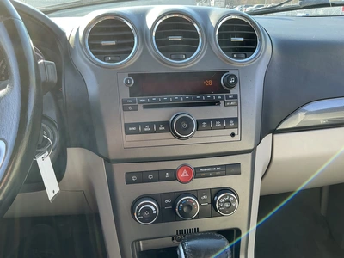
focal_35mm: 28
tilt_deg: -22.9
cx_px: 172
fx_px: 278
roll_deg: +1.1
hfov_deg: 63.4
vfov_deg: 49.7
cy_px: 129
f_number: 1.8
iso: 32
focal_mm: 3
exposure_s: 1/122
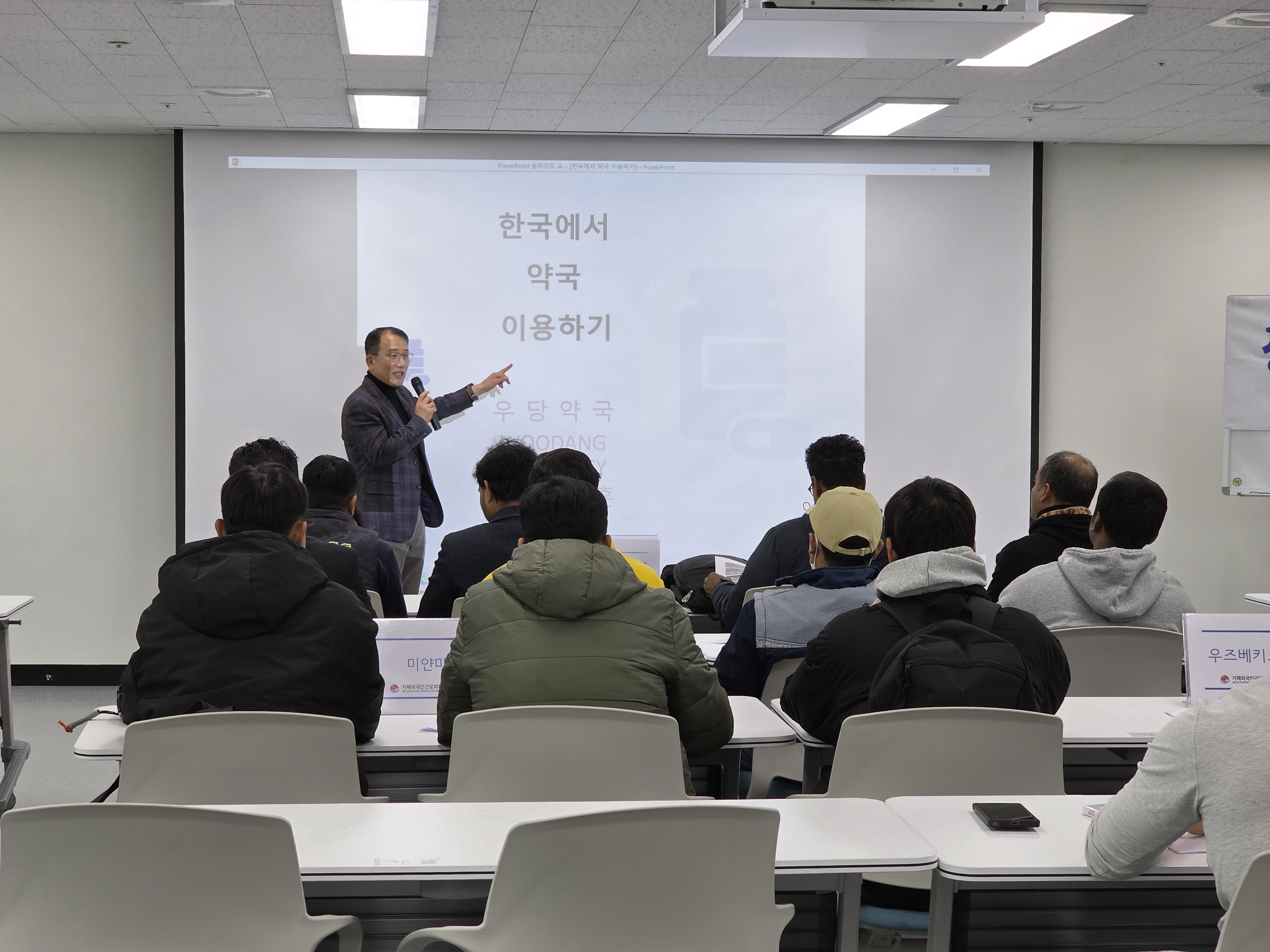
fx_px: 2531
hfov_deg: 28.2
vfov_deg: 21.3
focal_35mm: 69
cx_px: 635
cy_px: 476
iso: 80
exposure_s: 1/120
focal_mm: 7.9
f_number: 2.4
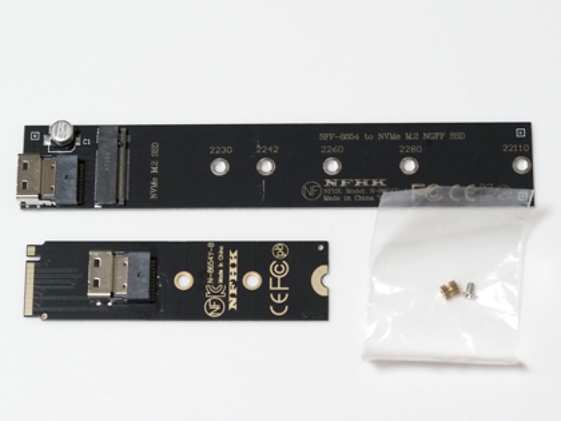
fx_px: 1945
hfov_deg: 16.4
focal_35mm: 120
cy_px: 210
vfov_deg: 12.3
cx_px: 280
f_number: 4.5
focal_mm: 60
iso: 2500
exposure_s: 1/125
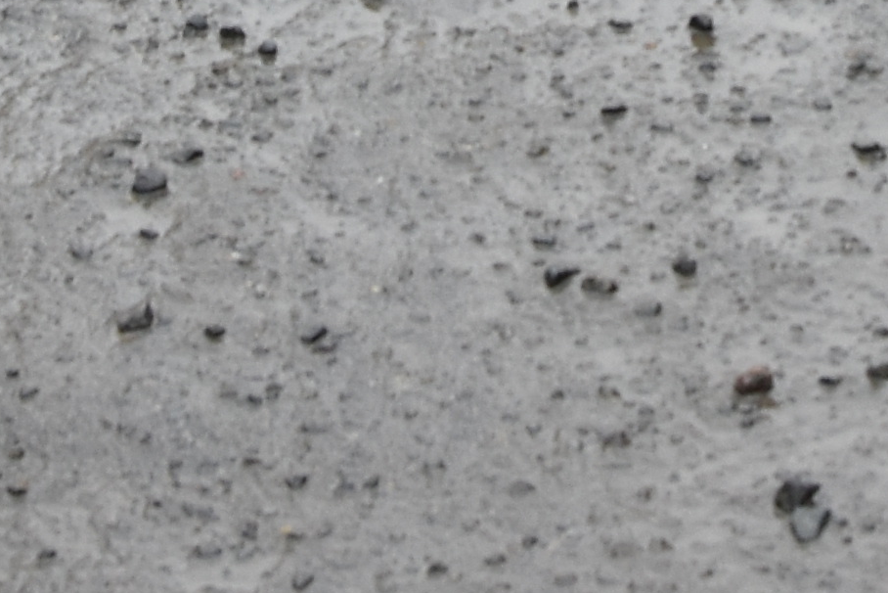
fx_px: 5379
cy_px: -639
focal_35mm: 218
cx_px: 1018
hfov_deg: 9.3
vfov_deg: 6.1
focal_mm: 22
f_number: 8
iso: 450
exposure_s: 1/500
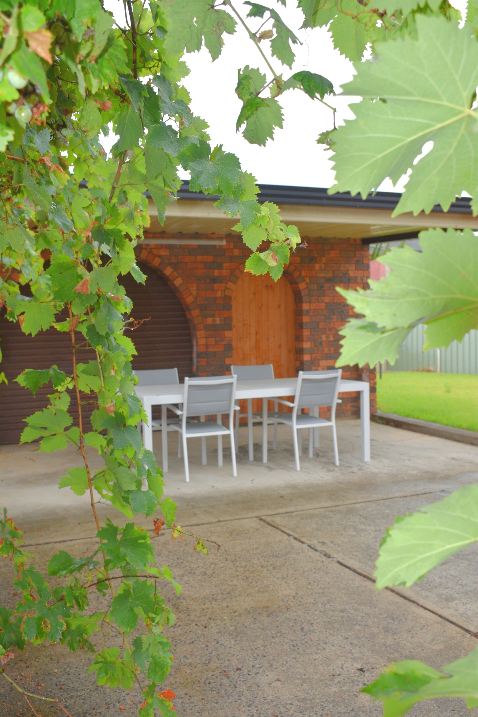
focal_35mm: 36
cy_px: 358
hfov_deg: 36.9
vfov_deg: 53.1
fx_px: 717
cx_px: 239
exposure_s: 1/200
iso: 100
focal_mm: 24
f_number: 5.6
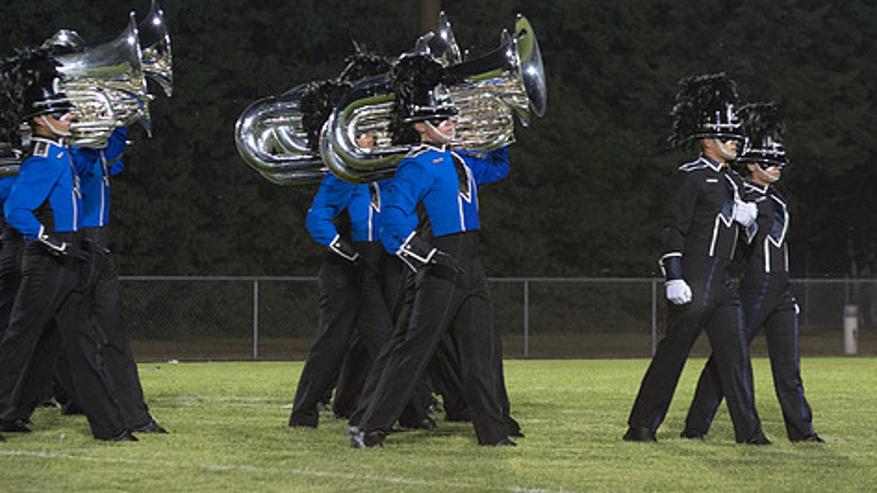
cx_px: 564
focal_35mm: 245
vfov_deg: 5.0
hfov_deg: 8.8
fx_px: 5697
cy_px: 180
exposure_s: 1/200
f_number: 4.8
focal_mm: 122
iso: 5000
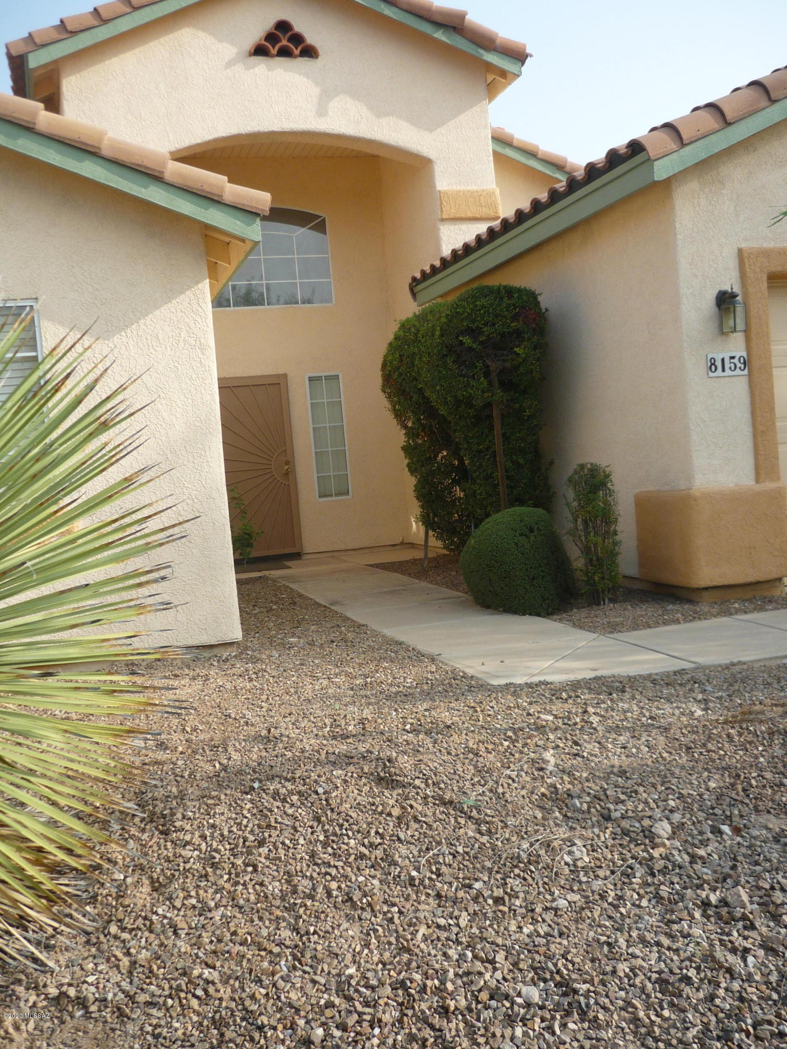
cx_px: 394
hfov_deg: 42.9
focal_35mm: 33
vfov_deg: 55.4
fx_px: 1000
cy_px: 524
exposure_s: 1/640
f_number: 2.8
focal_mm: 5.5
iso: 100
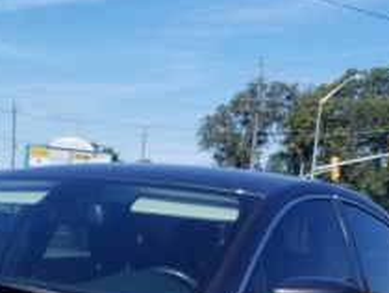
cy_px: 380
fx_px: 1069
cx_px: 76
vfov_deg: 14.9
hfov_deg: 20.4
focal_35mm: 95
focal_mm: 4.25
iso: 50
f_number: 1.7
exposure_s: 1/2432
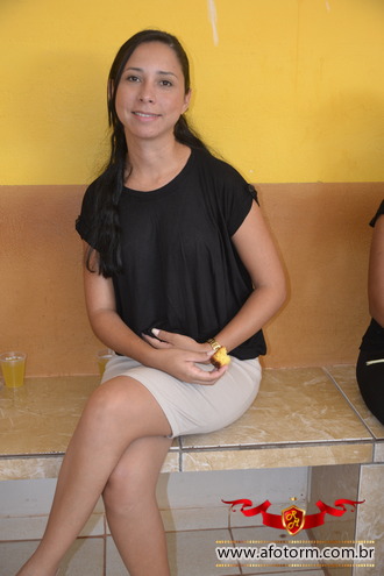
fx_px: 744
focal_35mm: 46
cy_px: 288
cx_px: 192
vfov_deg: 42.3
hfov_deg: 28.9
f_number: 4
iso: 450
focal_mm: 31
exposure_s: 1/60
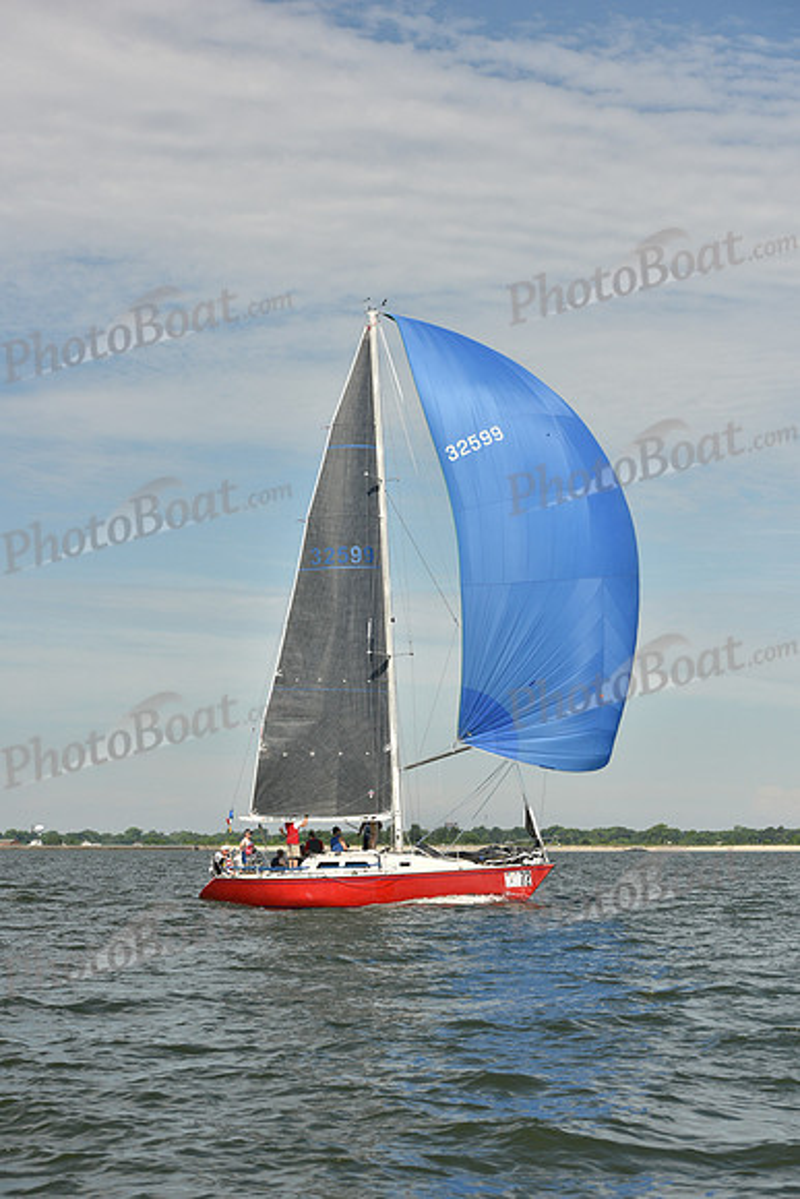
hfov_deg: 19.5
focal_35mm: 70
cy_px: 600
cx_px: 400
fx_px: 2332
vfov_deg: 28.8
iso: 320
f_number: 9
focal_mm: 70
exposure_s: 1/1600
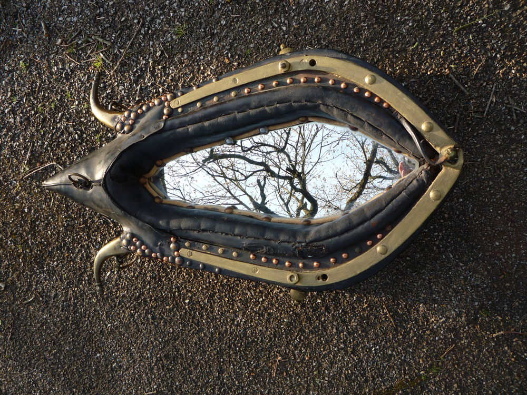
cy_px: 198
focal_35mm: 30
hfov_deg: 60.0
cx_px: 264
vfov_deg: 46.8
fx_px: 457
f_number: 4
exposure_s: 1/100
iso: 100
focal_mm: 5.2
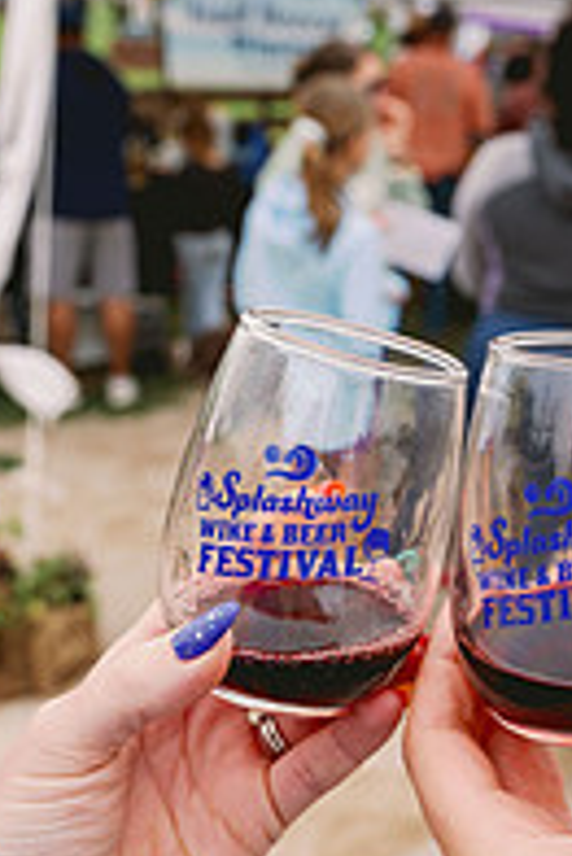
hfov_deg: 21.1
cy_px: 494
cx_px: 520
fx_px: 1499
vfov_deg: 31.8
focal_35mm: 63
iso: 200
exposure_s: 1/250
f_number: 5.6
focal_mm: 27.5
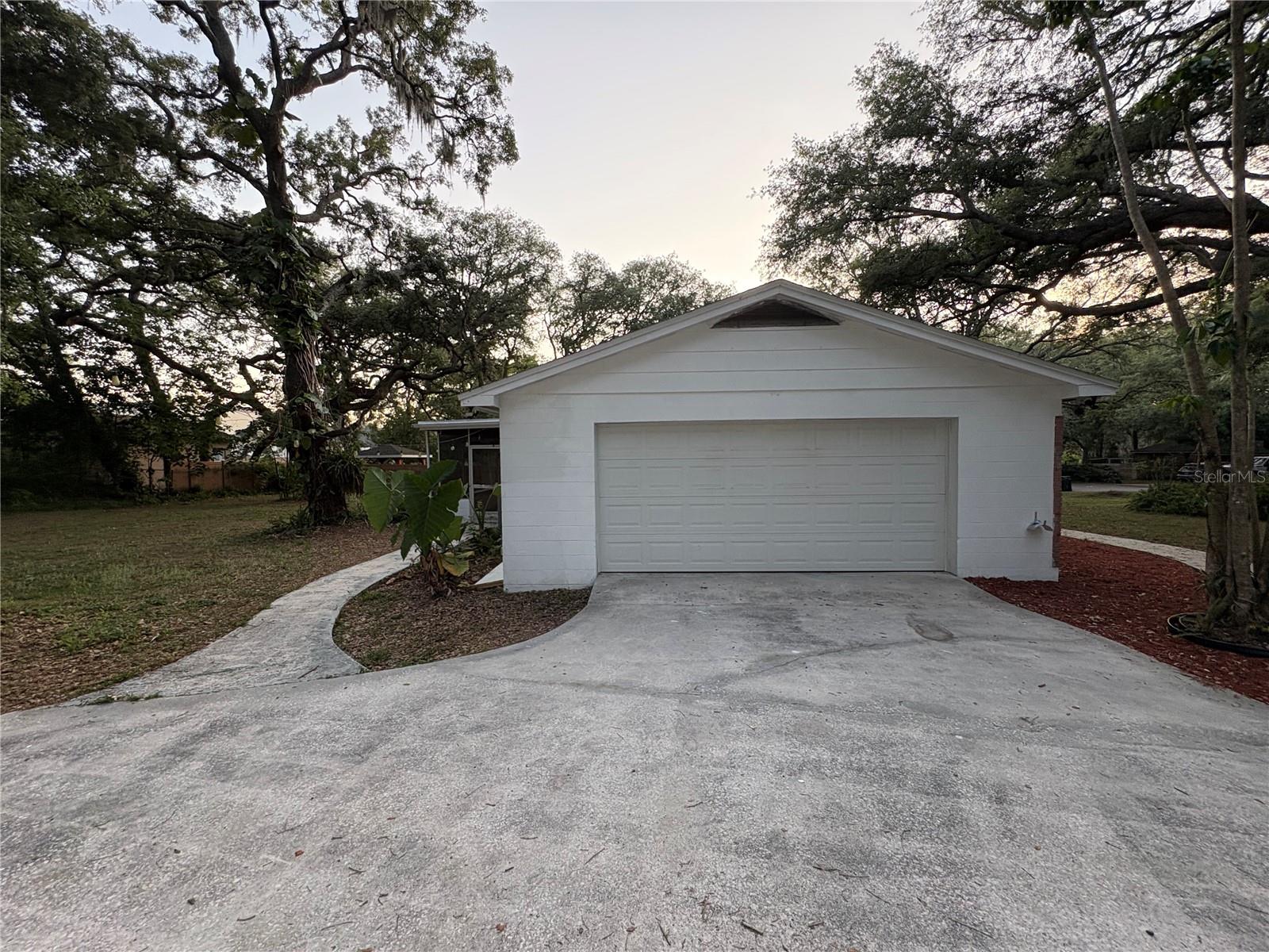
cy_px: 476
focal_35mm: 14
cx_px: 634
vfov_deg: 85.7
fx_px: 513
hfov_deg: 102.1
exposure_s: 1/131
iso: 100
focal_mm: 2.22
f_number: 2.2
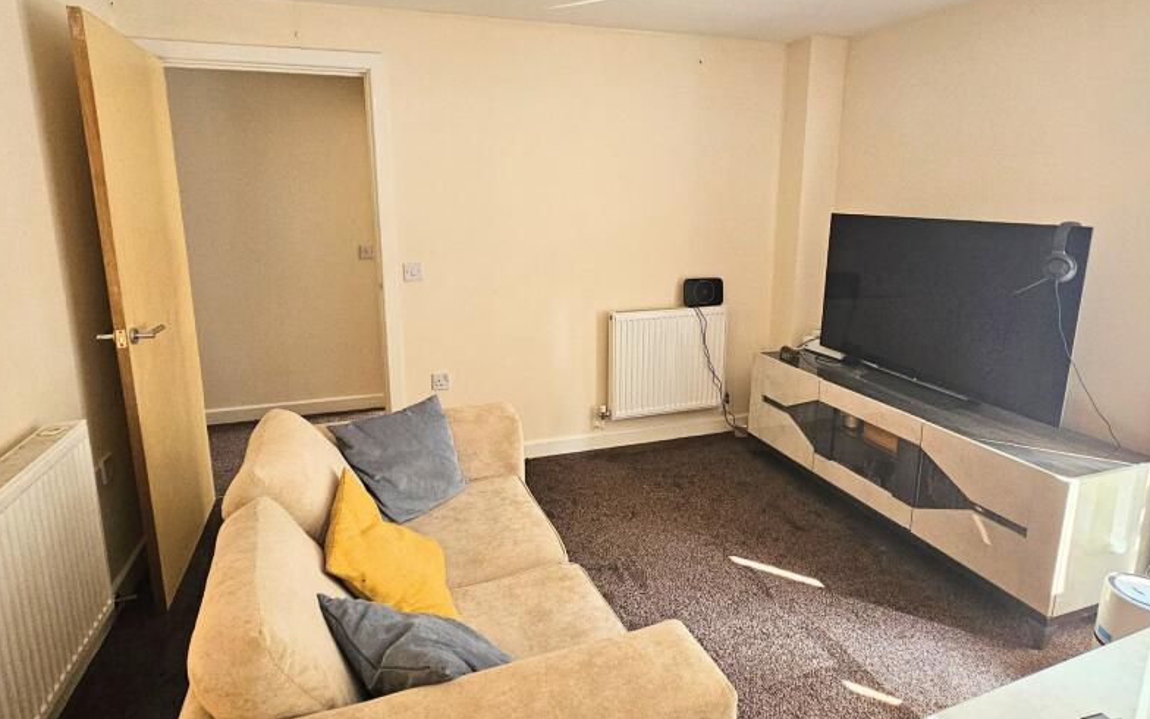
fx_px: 564
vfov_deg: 64.8
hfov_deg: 91.1
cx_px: 571
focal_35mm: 18
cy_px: 321
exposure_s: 1/100
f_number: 2.2
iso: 320
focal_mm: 2.2
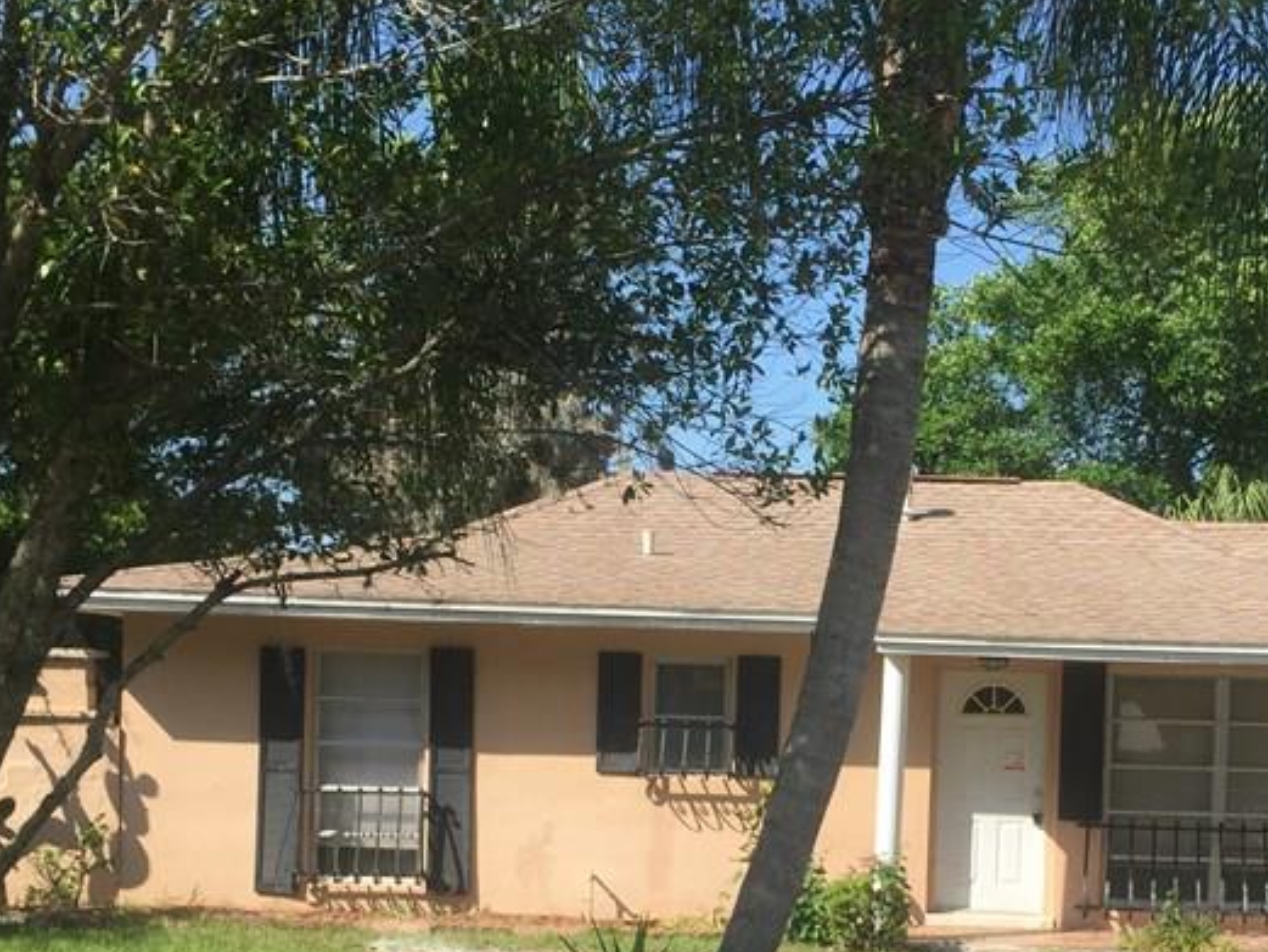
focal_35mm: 57
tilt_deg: -3.6
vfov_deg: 25.1
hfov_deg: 33.5
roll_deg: -2.4
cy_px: 811
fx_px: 2088
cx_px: 830
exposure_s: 1/1199
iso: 32
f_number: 2.2
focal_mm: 4.15
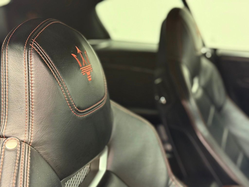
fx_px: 345
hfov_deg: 39.7
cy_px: 94
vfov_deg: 30.3
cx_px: 124
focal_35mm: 48
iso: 320
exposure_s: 1/40
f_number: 1.78
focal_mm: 6.76
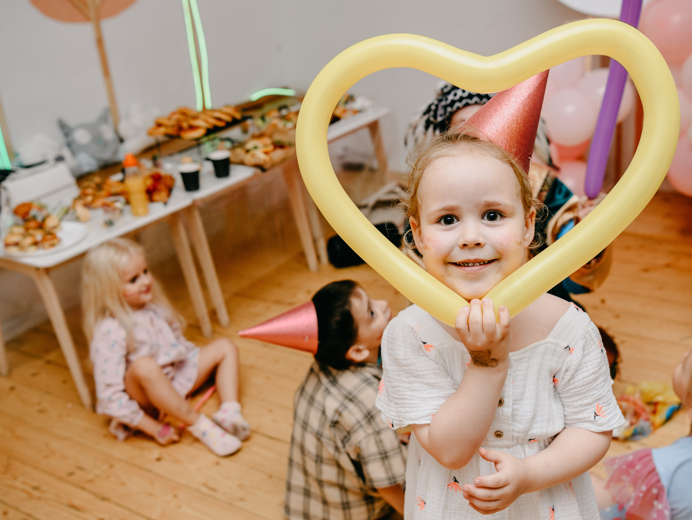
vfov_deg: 31.8
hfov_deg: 41.5
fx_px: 913
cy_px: 267
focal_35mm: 46
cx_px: 372
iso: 125
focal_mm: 32
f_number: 3.5
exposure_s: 1/160
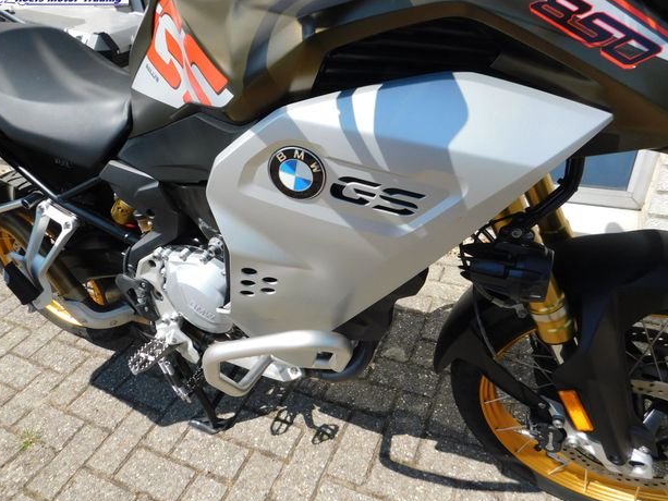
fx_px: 463
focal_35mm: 24
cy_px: 243
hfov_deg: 71.6
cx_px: 338
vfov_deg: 56.8
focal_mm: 4
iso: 125
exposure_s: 1/1000
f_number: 3
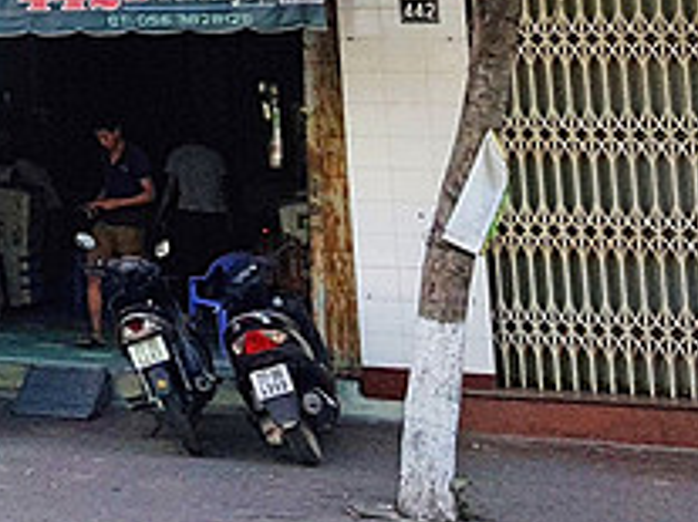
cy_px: -177
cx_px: -165
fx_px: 1471
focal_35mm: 73
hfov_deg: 24.0
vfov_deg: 18.6
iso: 40
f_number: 1.7
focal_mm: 4.2
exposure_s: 1/1508
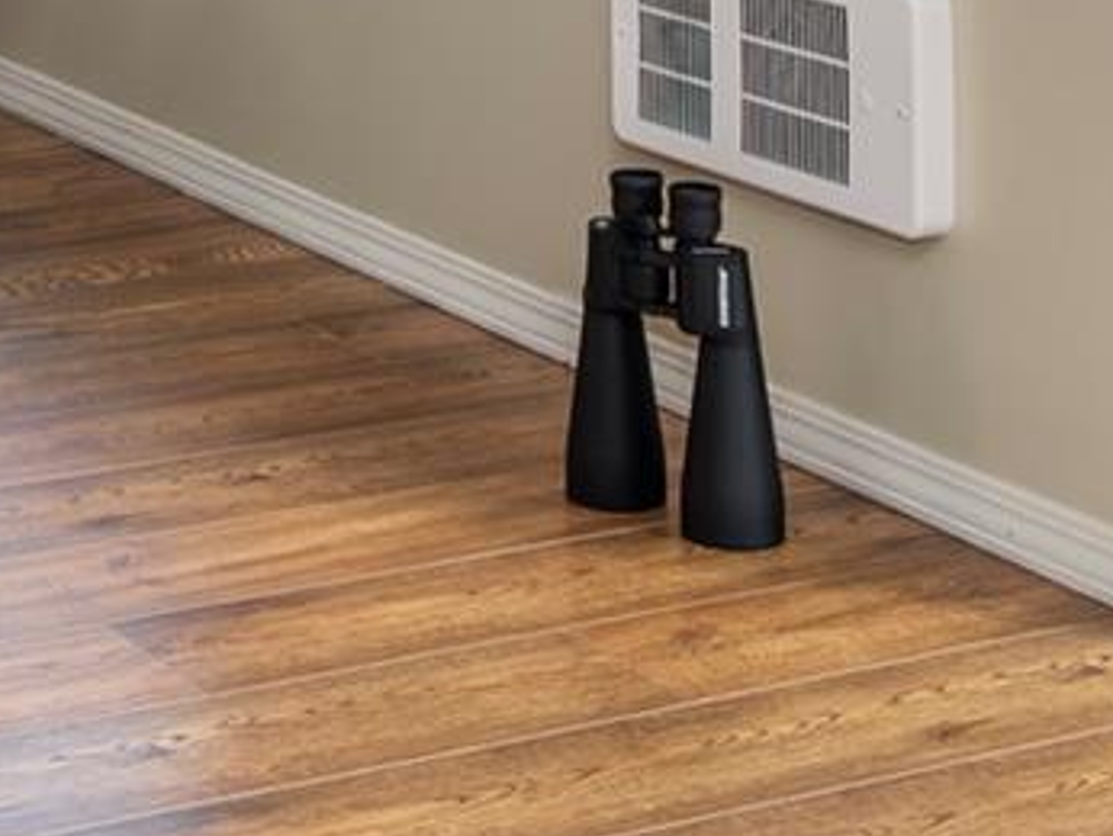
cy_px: -733
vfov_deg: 11.4
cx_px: -80
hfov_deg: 16.0
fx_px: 3861
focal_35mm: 120
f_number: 8
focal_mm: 18
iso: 320
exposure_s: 1/50
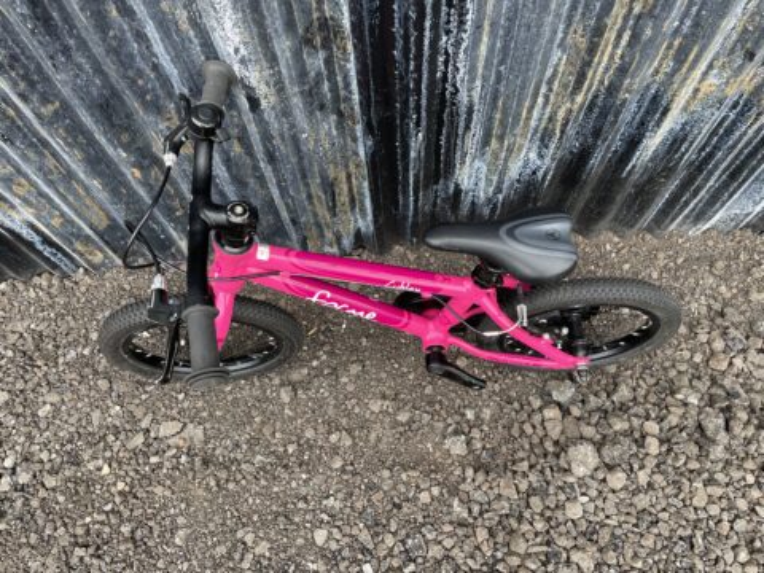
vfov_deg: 53.1
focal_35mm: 26
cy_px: 286
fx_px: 574
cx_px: 382
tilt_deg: -65.3
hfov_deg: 67.3
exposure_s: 1/126
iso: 32
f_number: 1.6
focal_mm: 4.2
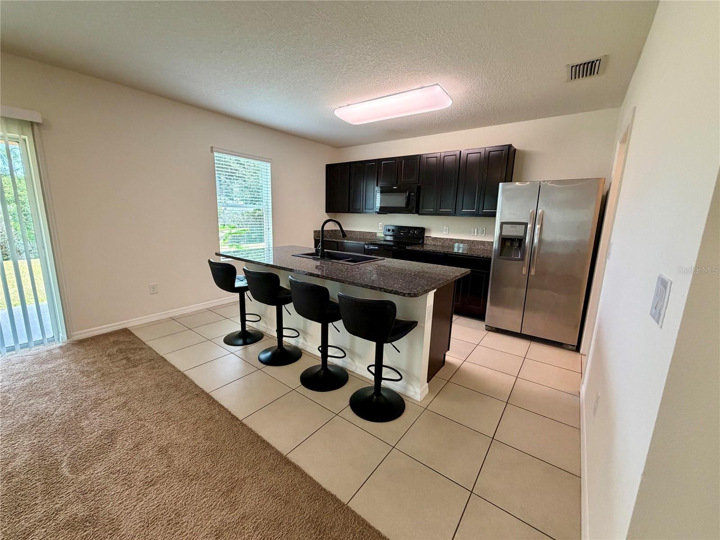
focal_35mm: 14
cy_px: 270
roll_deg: -1.9
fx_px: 291
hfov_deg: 102.1
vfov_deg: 85.7
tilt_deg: -11.0
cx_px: 360
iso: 320
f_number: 2.2
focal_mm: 2.22
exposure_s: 1/120
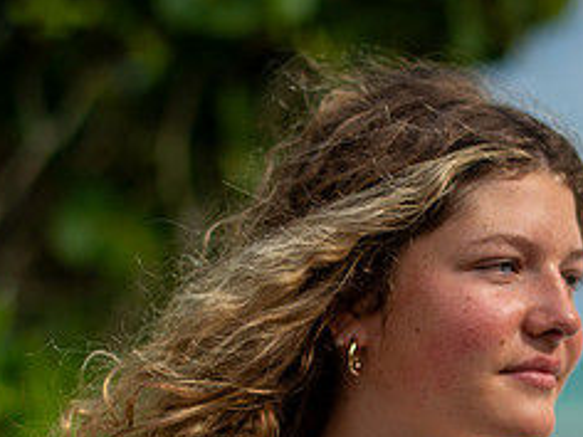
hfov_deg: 14.4
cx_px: 425
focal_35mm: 137
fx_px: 2307
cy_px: 452
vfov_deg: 10.7
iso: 200
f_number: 2
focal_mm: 58
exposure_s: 1/2000
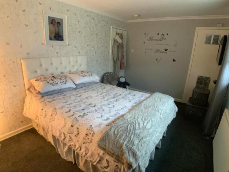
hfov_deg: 61.7
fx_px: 192
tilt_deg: -18.1
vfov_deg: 48.2
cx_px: 114
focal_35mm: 29
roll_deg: -2.0
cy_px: 86
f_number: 1.8
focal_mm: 3
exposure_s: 1/30
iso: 400
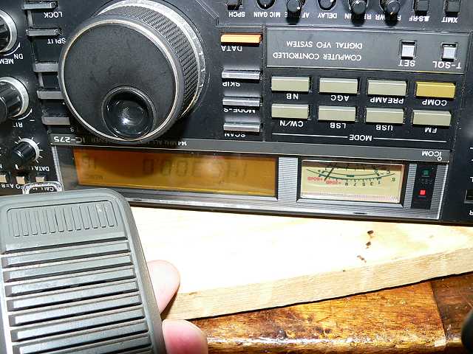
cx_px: 236
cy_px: 177
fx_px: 492
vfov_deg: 39.7
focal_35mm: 36
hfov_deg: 51.4
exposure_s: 1/60
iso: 200
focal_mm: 6
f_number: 4
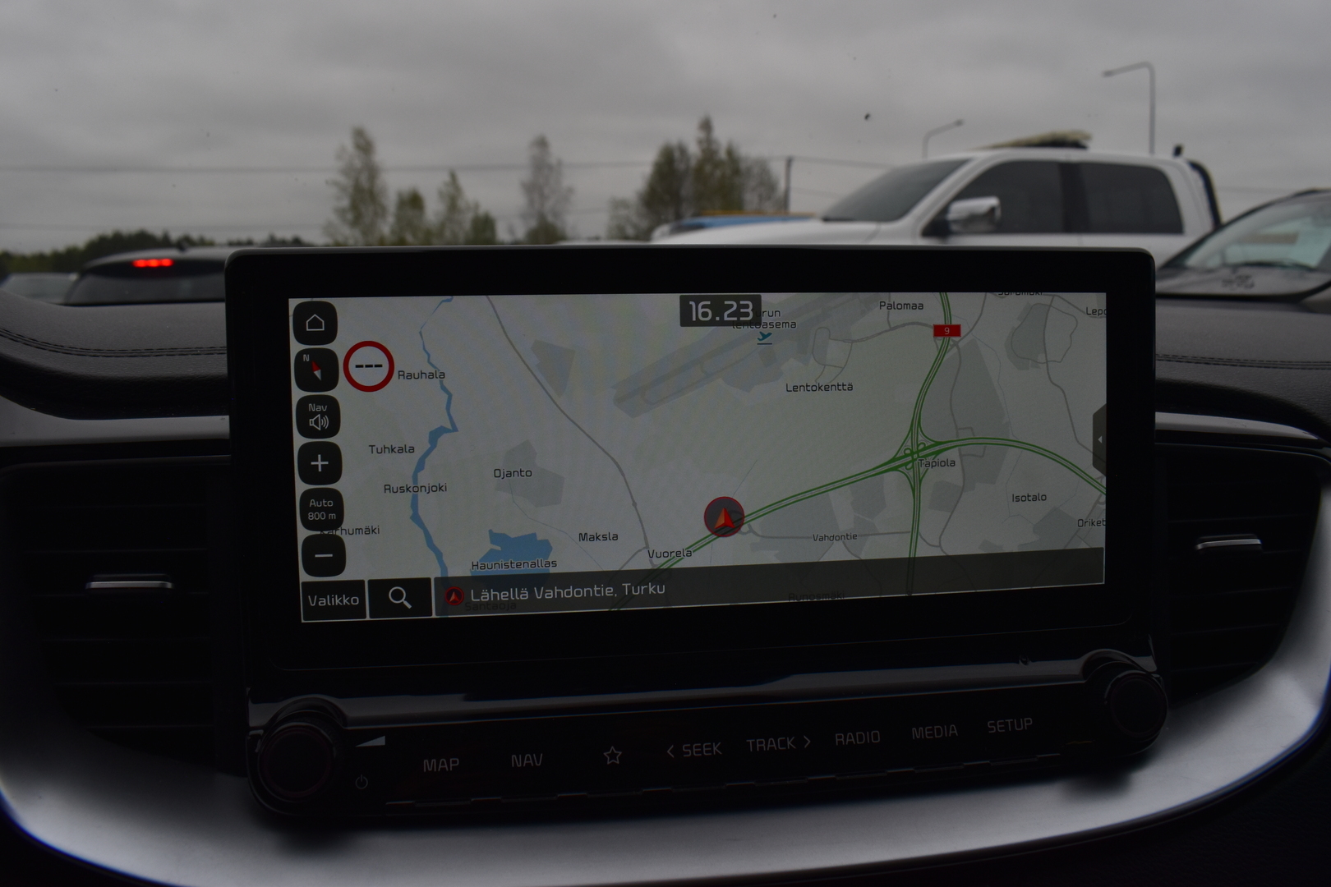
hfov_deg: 67.4
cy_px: 444
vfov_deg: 47.9
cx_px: 666
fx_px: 998
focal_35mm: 27
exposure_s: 1/180
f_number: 9.5
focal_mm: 18
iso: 400
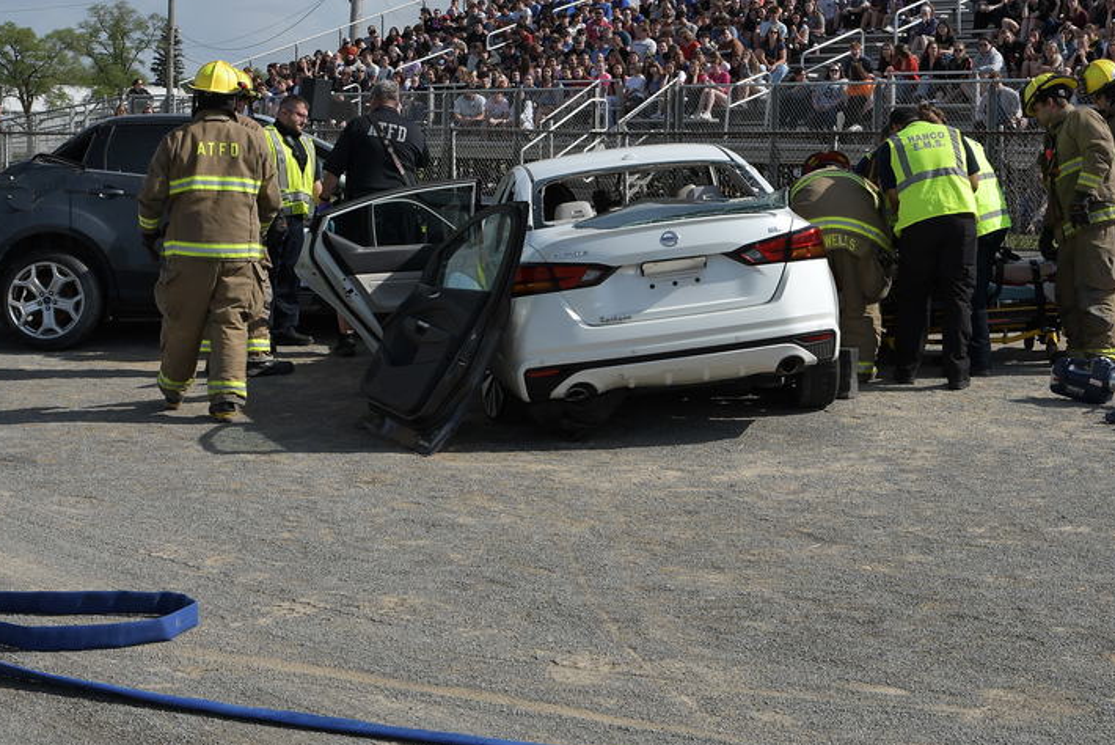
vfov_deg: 21.8
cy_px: 235
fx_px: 1921
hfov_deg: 32.3
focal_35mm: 62
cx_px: 634
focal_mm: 29
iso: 100
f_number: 9
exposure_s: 1/320
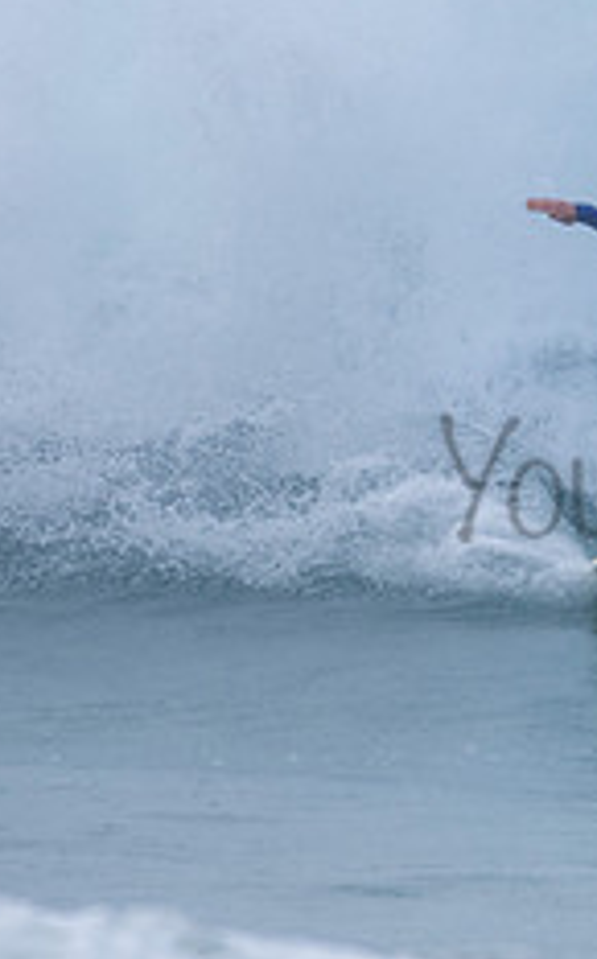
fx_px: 47787
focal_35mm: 1830
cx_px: 865
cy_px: 442
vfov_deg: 1.2
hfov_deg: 0.7
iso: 280
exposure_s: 1/1000
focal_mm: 480
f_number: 5.6
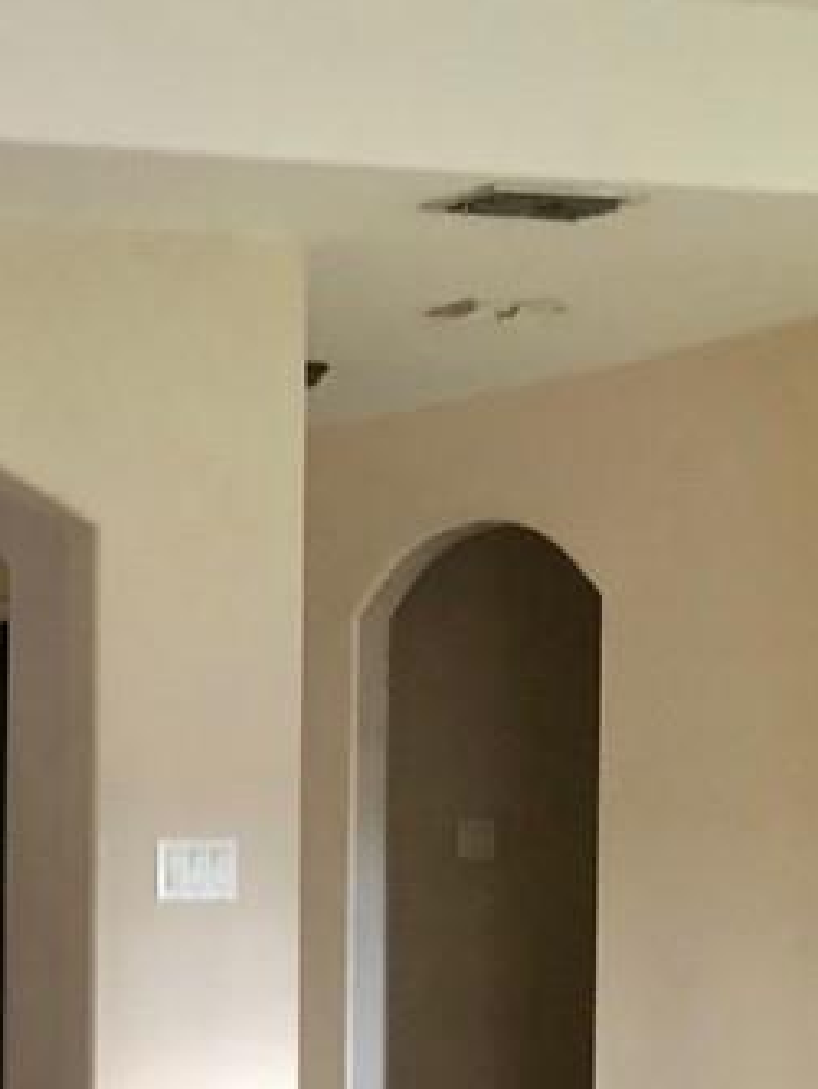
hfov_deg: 15.7
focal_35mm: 86
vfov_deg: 22.3
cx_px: -422
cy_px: 935
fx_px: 2708
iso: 100
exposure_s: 1/5
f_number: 1.8
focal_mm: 4
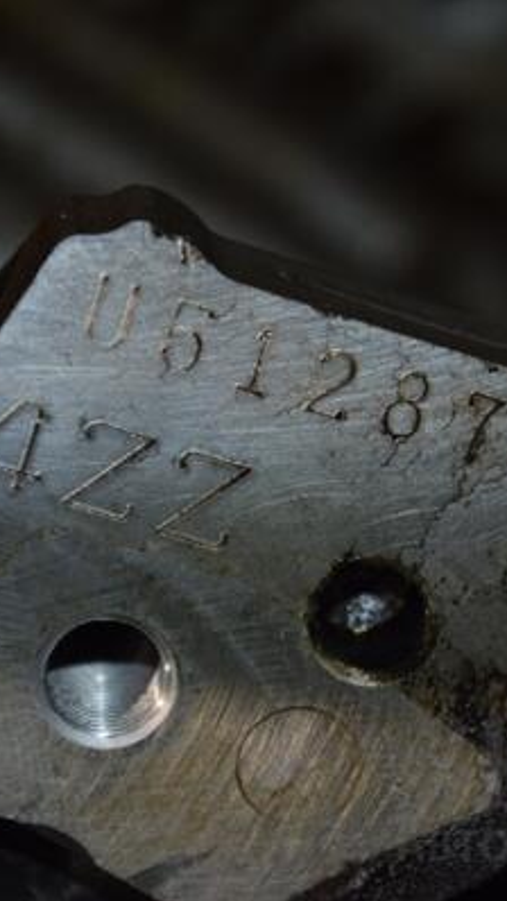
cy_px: 450
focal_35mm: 249
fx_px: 5943
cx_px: 353
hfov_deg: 4.9
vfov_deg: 8.7
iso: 800
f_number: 5.6
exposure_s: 1/60
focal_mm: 105
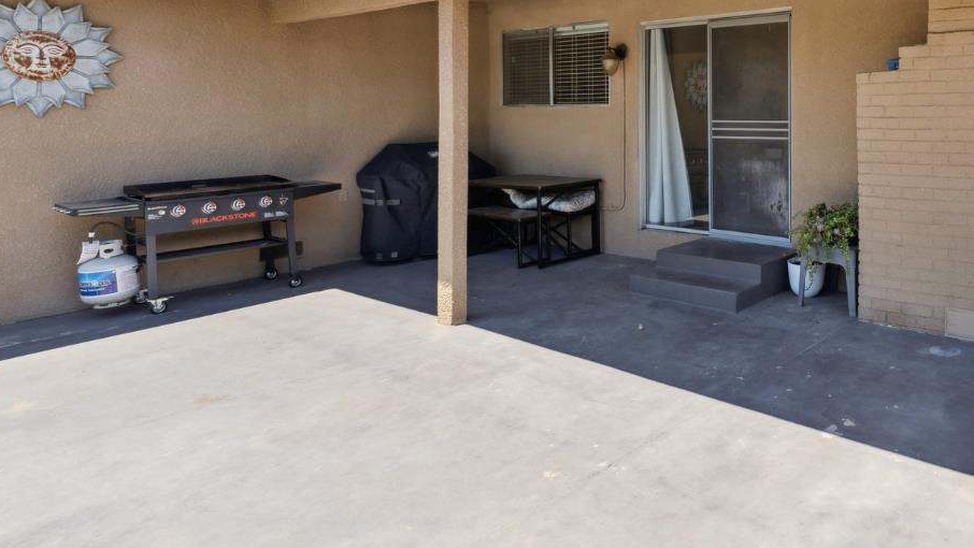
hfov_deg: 64.8
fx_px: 672
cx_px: 793
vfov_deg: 42.3
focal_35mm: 26
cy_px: 106
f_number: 8
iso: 100
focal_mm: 10
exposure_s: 1/100
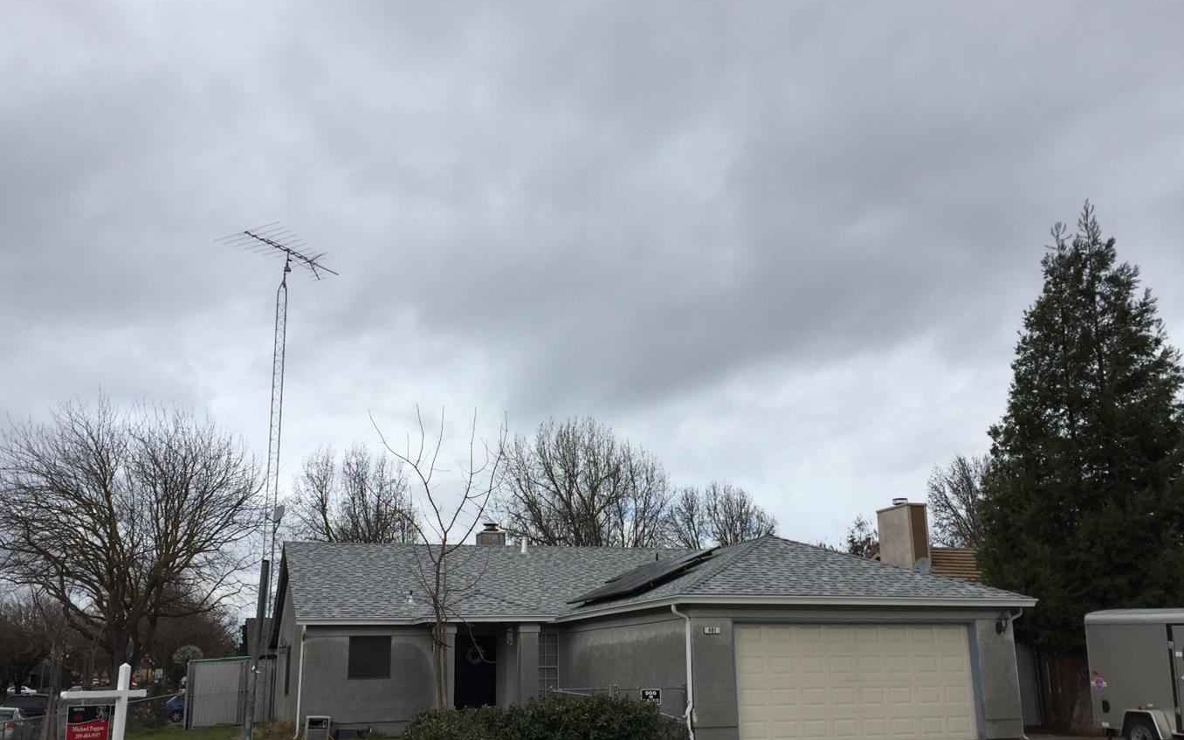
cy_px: 409
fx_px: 1097
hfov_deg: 56.7
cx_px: 599
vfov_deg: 37.2
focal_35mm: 34
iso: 32
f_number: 2.2
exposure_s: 1/1522
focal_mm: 4.15
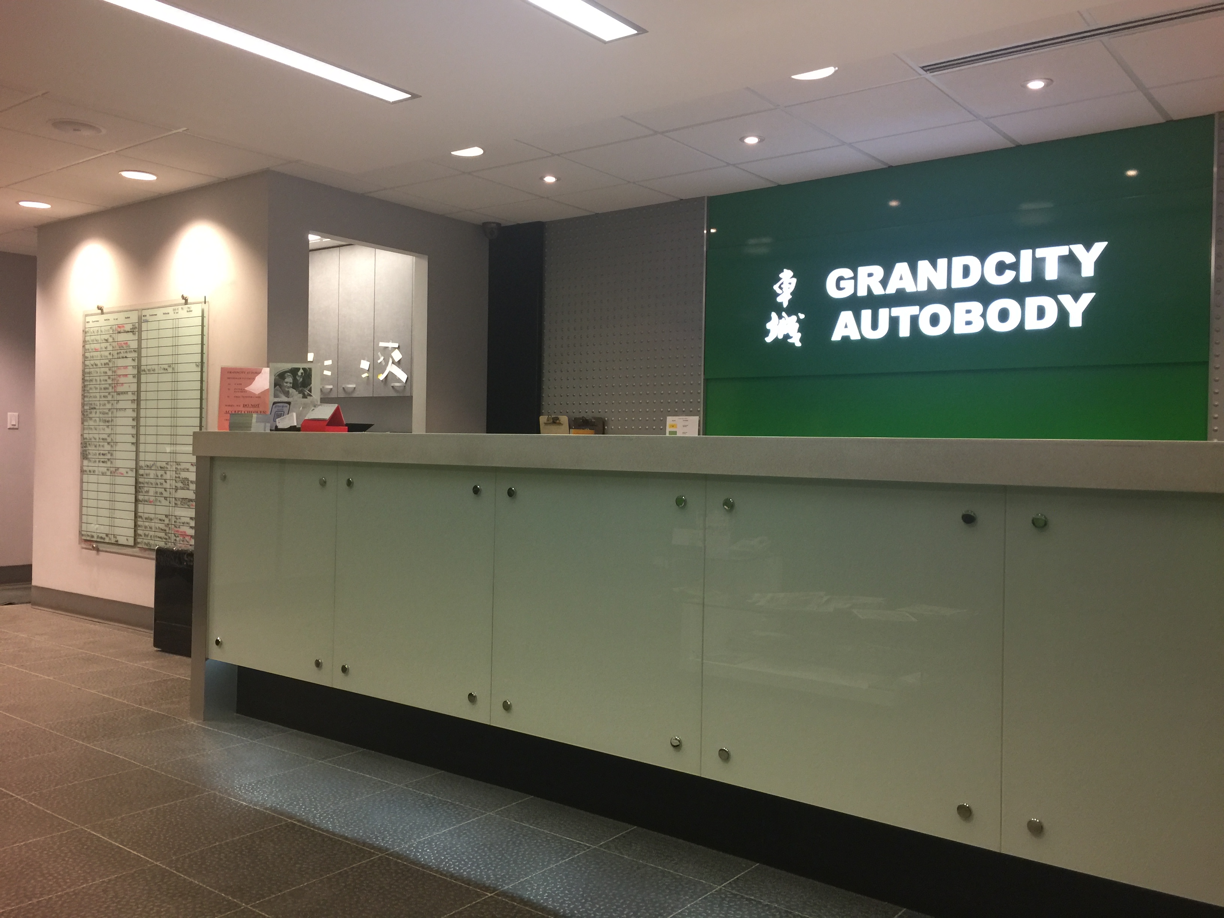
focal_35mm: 29
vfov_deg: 48.2
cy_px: 459
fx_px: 1025
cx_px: 612
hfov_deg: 61.7
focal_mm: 4.15
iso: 64
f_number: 2.2
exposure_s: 1/15
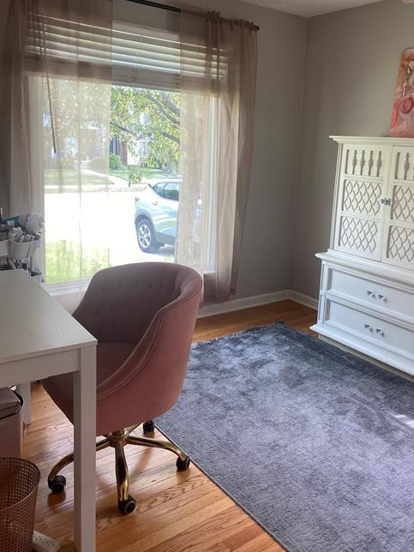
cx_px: 241
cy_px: 229
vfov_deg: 58.0
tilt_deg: -10.9
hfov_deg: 45.3
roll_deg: -1.0
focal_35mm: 31
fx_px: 494
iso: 64
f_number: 1.8
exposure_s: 1/120
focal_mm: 4.25
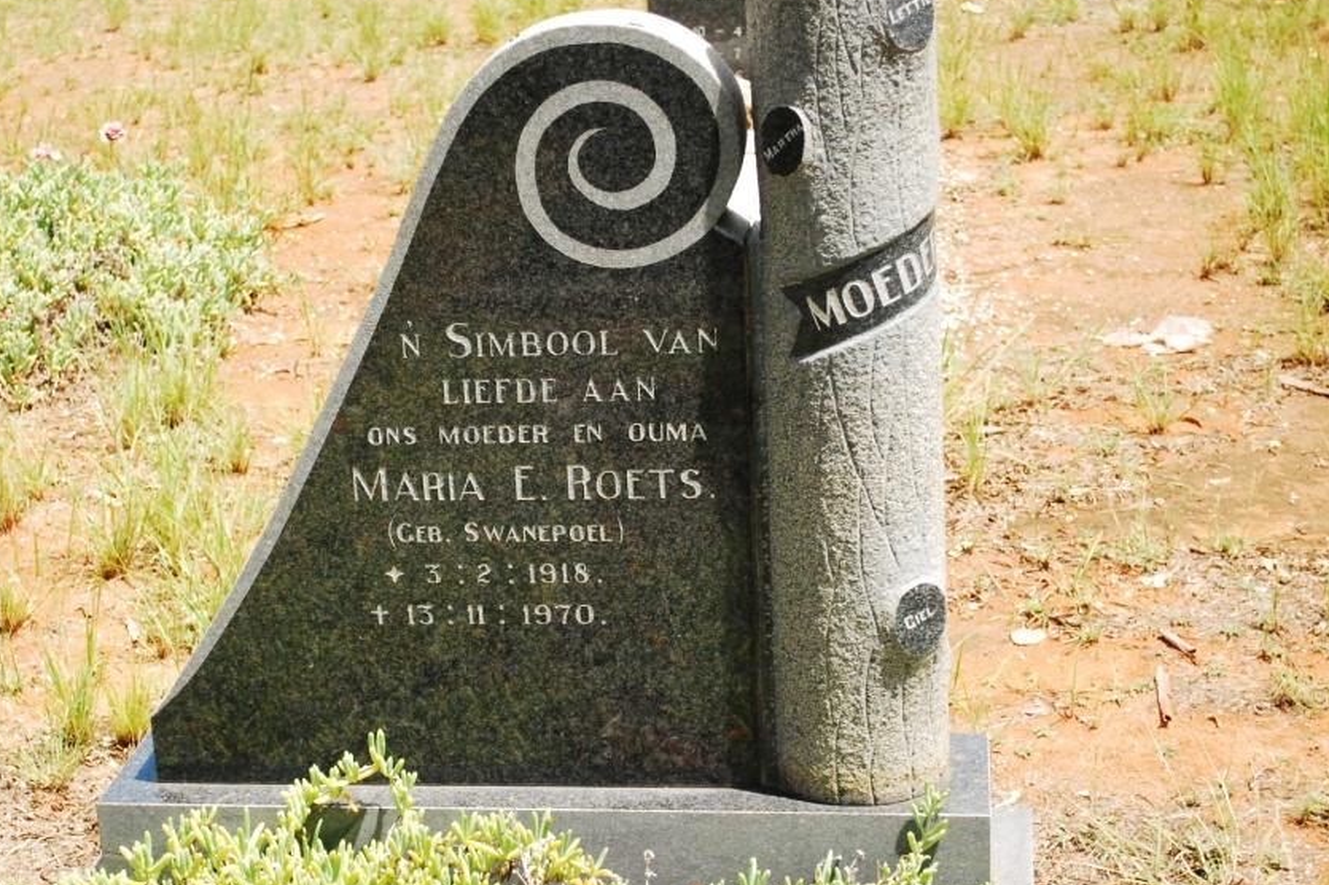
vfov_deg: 19.4
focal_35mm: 70
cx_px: 568
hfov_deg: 28.8
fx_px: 2583
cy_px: 470
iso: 1600
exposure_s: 1/3200
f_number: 5.3
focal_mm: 38
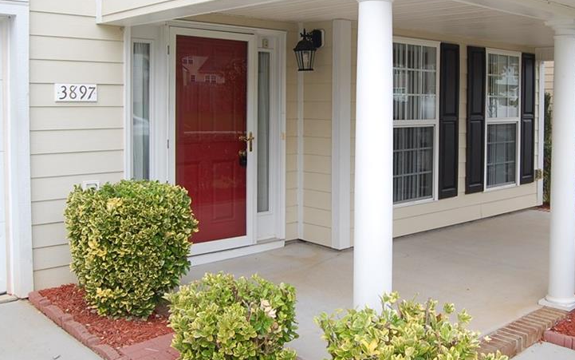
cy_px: 120
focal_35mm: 39
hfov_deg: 49.6
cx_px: 376
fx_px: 611
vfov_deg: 32.5
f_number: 7.1
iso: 200
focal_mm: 18
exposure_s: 1/200
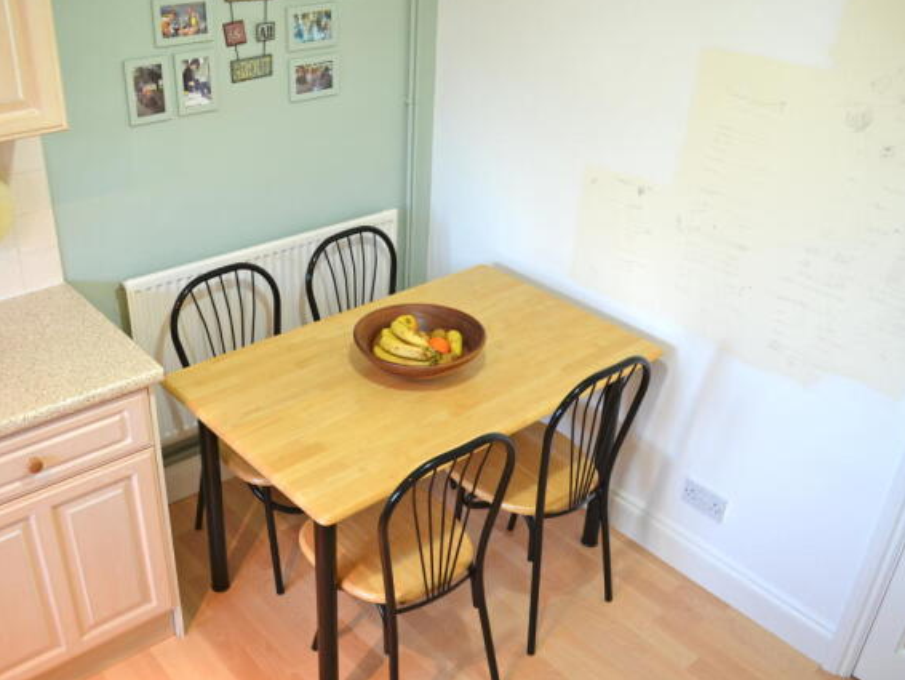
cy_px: 339
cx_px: 393
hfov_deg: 59.7
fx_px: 785
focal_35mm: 30
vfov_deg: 46.8
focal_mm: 18
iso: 640
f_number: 4
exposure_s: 1/60
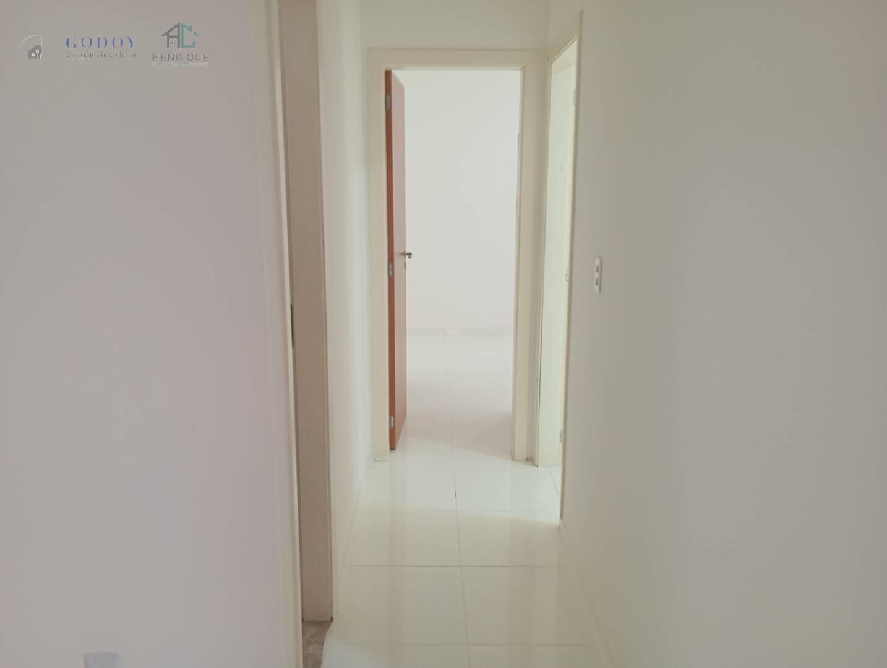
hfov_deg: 63.4
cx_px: 444
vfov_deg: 49.9
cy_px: 334
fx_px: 719
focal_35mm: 28
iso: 549
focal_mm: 4.27
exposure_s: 1/30
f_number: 1.8
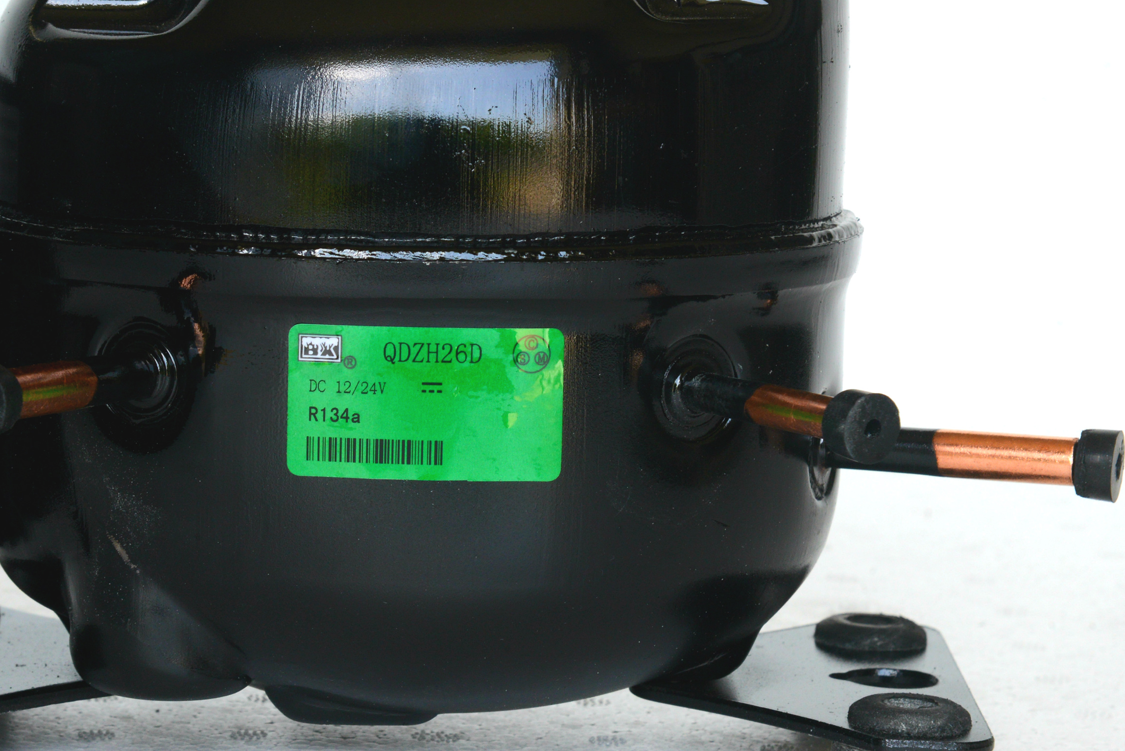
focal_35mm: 160
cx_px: 374
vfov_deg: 8.6
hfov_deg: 12.8
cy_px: 332
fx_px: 5001
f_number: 16
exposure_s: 1/60
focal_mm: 105
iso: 640
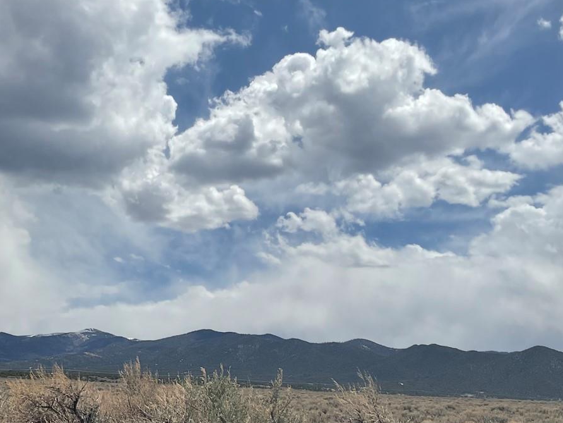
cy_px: 293
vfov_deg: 27.8
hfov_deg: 36.4
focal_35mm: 52
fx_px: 846
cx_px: 181
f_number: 1.8
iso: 16
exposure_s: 1/5263
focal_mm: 3
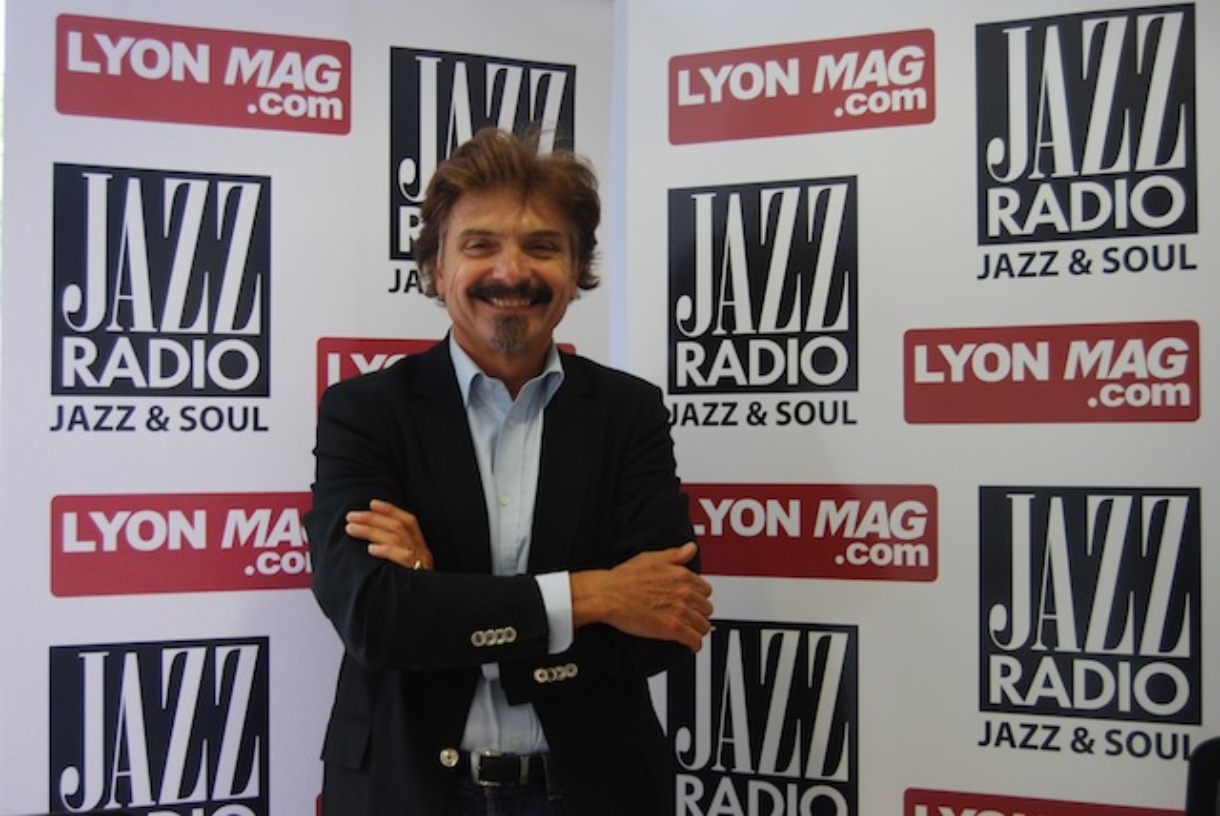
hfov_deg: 41.1
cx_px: 610
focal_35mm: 48
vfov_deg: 28.1
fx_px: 1628
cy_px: 408
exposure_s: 1/40
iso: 200
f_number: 4.5
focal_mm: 32
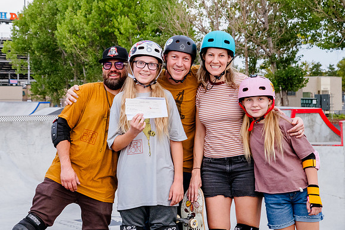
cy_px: 93
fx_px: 840
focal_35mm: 88
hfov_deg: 23.2
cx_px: 135
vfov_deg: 15.6
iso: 2500
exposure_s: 1/400
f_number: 9
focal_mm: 70
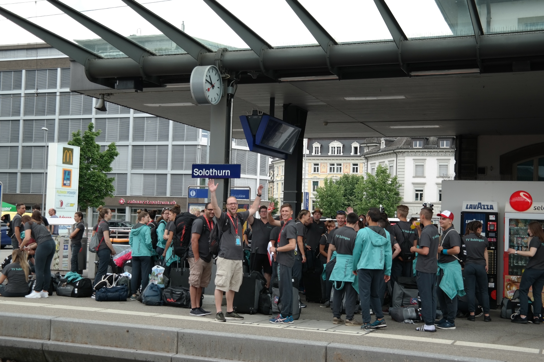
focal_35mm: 46
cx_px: 272
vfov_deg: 29.2
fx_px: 695
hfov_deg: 42.8
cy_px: 181
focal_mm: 30
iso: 100
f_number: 4.5
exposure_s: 1/125
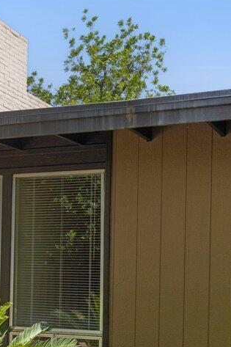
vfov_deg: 30.3
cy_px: 256
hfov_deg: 20.7
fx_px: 630
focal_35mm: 65
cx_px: 95
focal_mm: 15.1
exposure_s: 1/640
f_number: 5.6
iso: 400
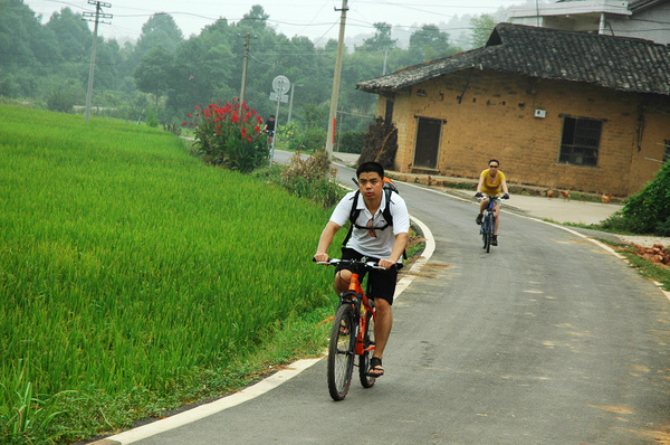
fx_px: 1951
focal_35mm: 105
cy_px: 222
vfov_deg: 13.0
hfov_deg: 19.5
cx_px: 335
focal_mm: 70
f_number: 5.6
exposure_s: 1/250
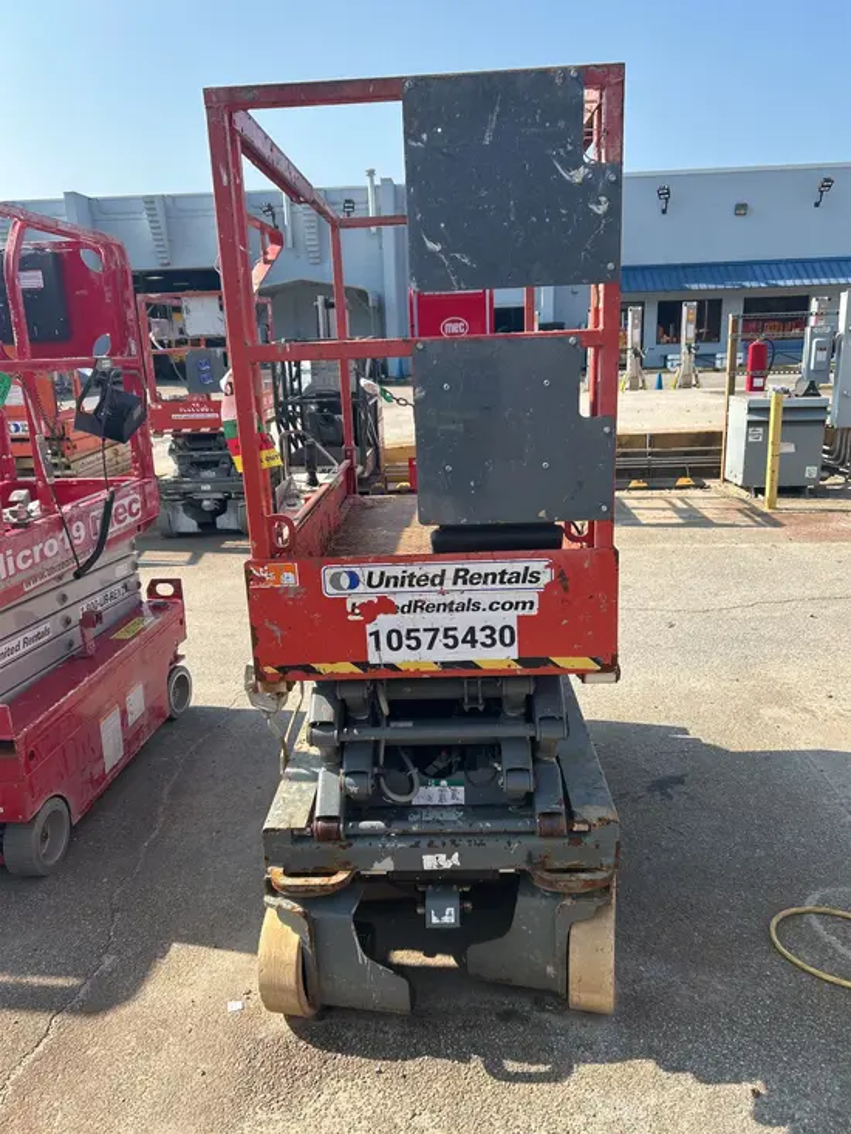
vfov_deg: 67.3
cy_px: 567
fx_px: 852
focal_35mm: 26
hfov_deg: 53.1
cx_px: 426
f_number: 1.5
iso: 50
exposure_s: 1/2208
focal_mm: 5.7
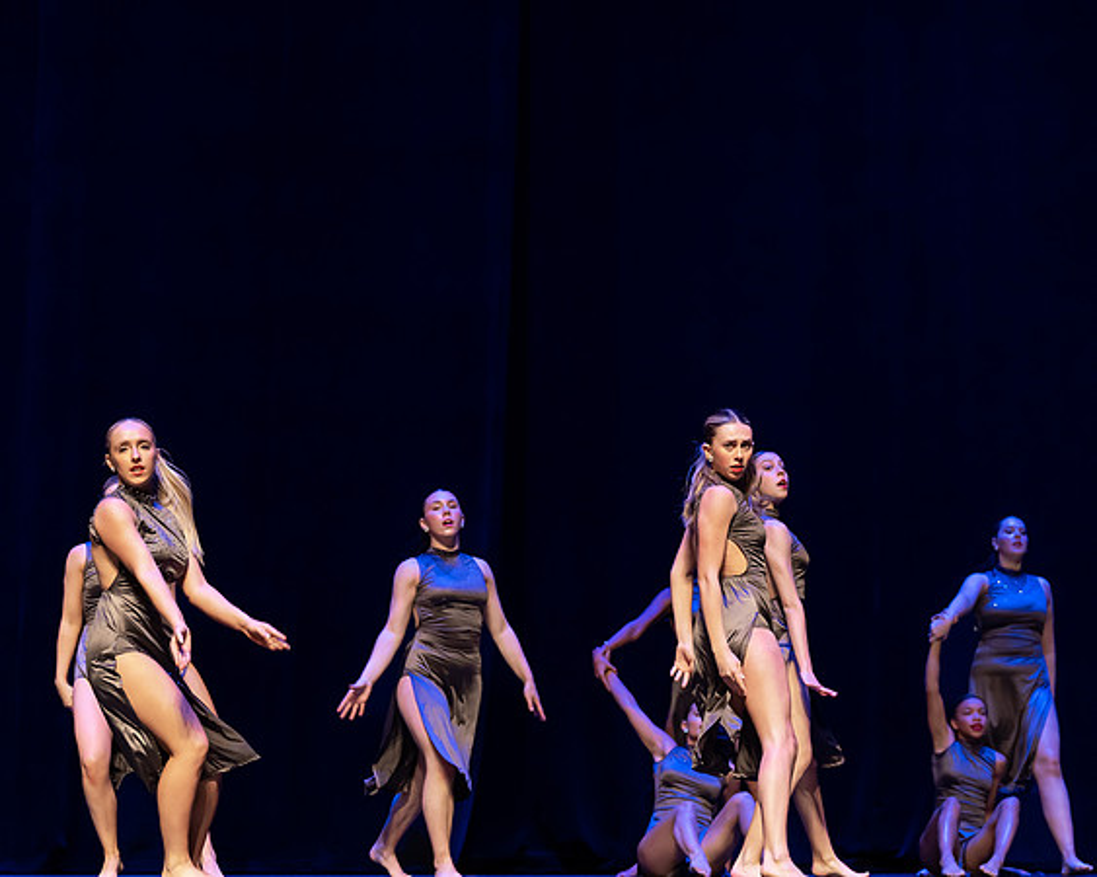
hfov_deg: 16.2
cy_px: 329
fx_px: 3853
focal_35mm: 119
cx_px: 677
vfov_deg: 13.0
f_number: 2.8
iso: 3200
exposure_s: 1/640
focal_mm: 83
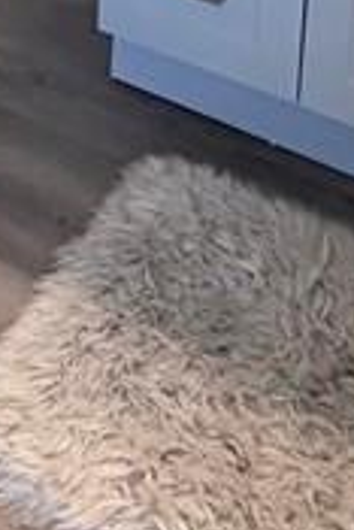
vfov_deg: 17.5
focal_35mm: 85
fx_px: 1251
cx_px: 57
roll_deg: -1.9
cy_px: -515
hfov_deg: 16.0
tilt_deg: -8.9
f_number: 2.2
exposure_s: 1/120
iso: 250
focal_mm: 2.22
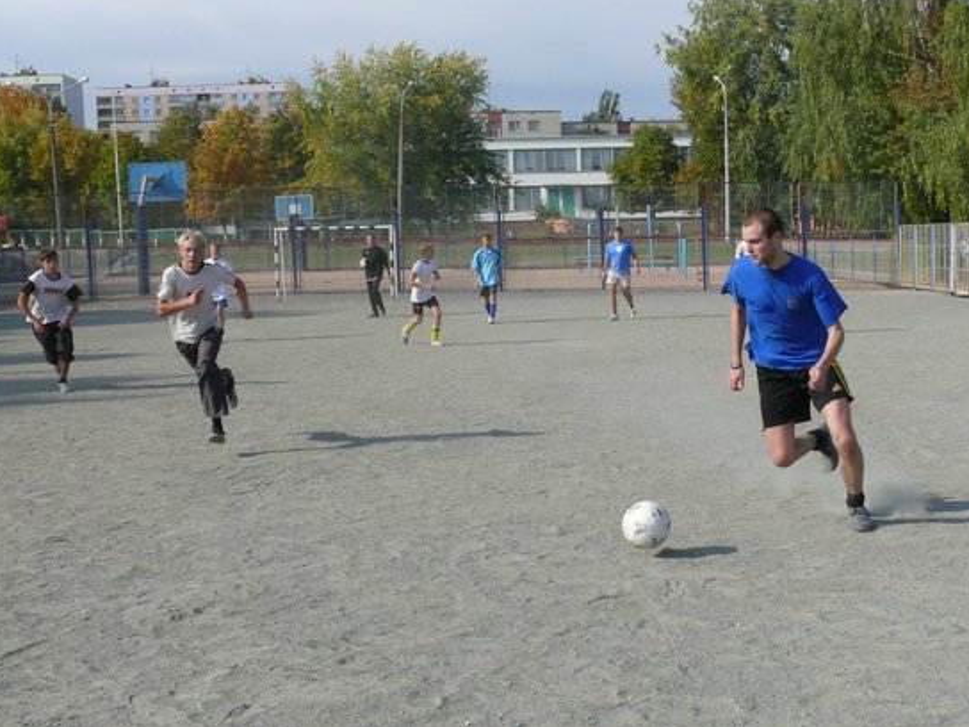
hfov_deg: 51.4
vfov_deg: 39.7
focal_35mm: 36
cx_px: 488
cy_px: 356
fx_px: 1008
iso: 200
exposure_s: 1/400
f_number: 9
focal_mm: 7.4
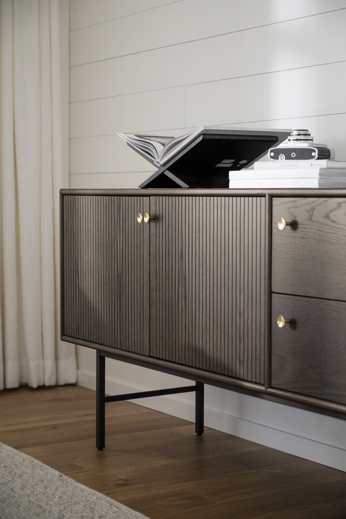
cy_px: 260
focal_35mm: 70
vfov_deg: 28.8
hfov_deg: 19.5
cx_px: 173
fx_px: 1009
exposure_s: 1/50
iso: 250
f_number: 4.5
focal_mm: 70
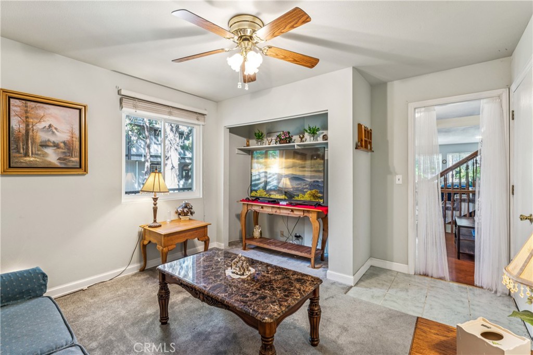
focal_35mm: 16
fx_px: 243
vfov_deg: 72.4
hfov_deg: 95.3
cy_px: 178
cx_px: 266
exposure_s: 2.5
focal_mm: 16.4
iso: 100
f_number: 13
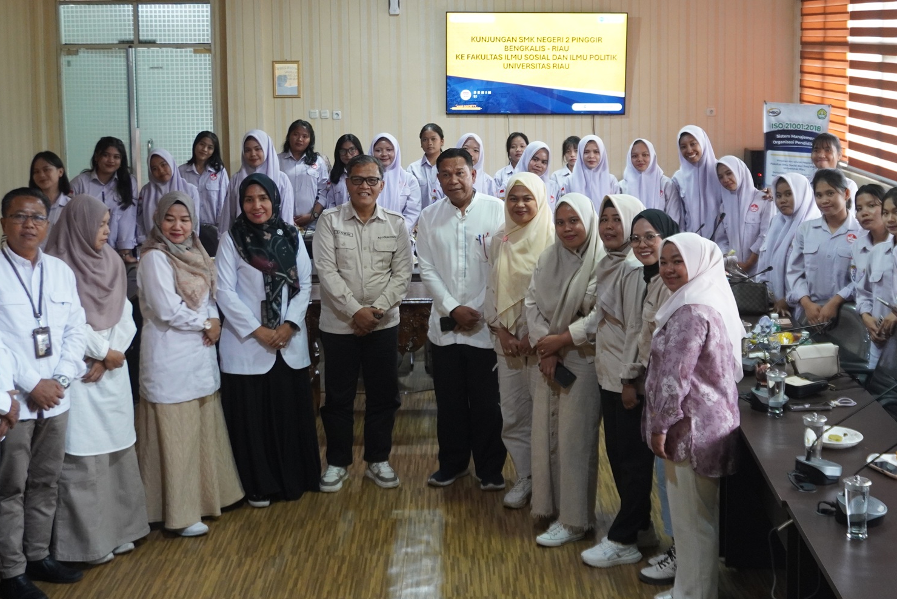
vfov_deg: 25.0
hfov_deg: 37.0
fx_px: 1339
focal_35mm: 54
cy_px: 177
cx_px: 510
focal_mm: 25
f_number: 4.5
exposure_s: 1/40
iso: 1250
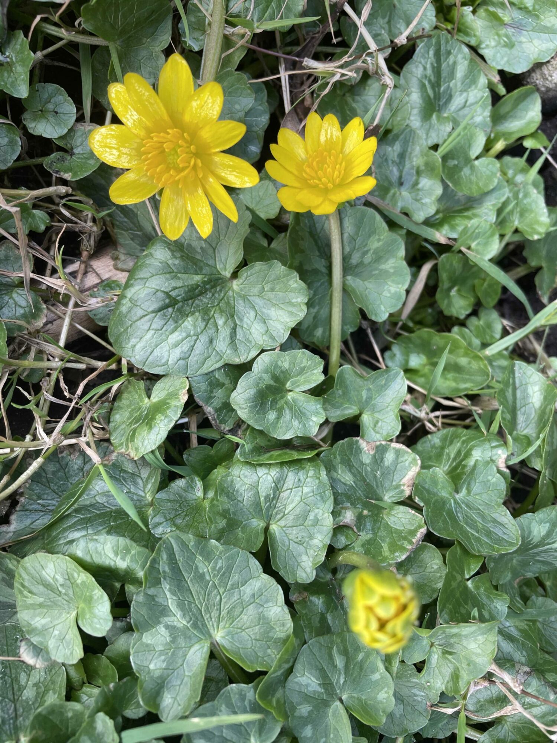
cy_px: 372
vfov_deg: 67.3
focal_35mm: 26
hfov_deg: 53.1
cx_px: 278
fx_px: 558
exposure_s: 1/128
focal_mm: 4.2
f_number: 1.6
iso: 32
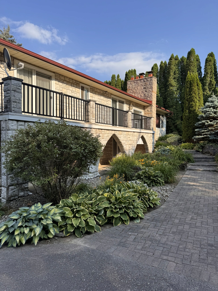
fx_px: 202
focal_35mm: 24
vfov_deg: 71.6
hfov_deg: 56.8
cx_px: 109
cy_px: 146
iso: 80
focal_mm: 6.76
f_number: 1.78
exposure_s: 1/2506
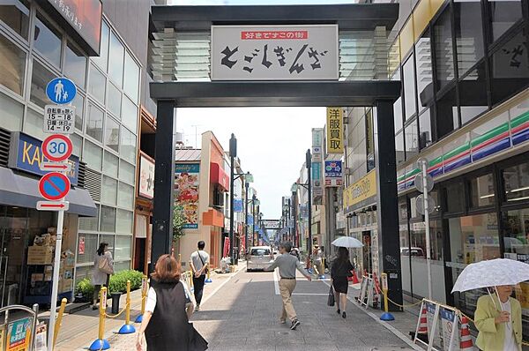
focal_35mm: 30
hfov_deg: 62.0
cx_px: 264
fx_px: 440
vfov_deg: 43.5
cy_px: 176
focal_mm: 20
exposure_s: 1/320
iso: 200
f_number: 9
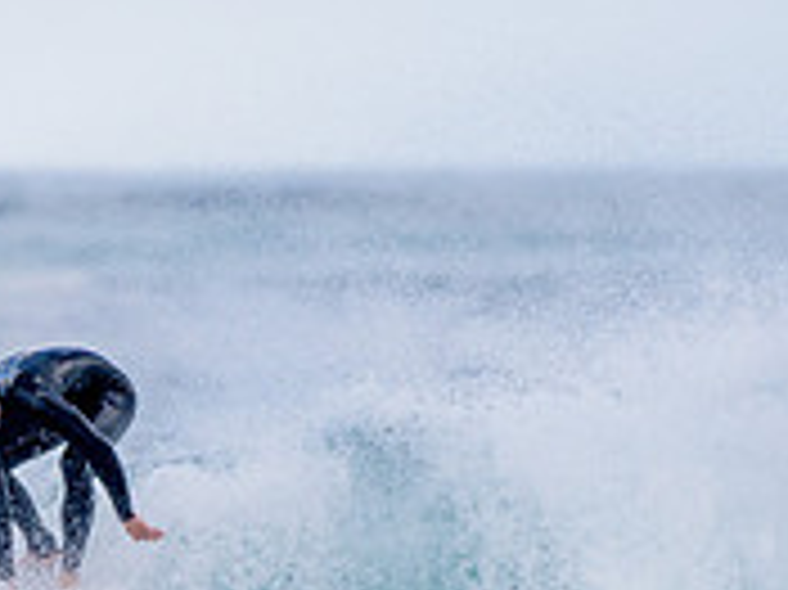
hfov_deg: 1.0
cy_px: 756
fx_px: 44496
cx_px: 89
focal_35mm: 1956
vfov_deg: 0.8
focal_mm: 500
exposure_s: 1/2000
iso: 220
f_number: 5.6
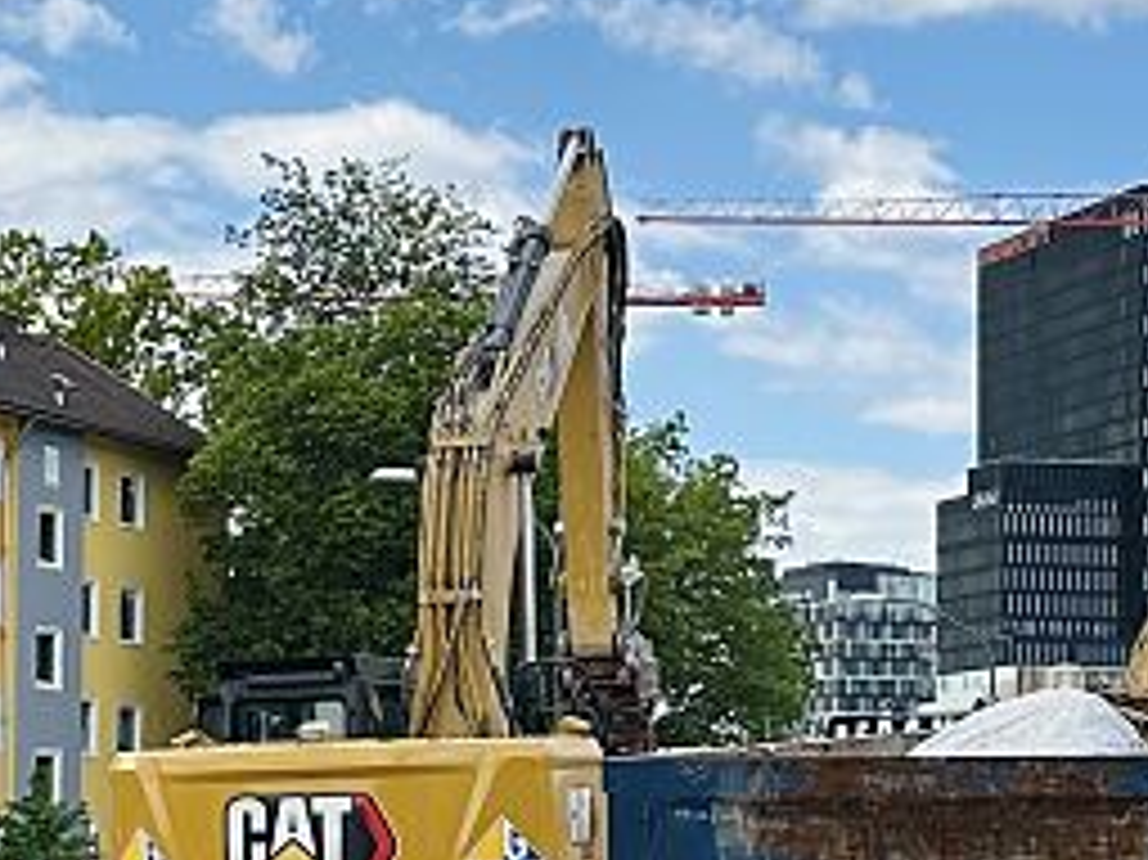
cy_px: 673
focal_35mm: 114
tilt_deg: +4.0
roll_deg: -0.7
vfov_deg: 12.9
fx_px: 3779
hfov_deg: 17.2
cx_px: 374
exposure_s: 1/4762
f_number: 1.78
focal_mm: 6.86
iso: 80
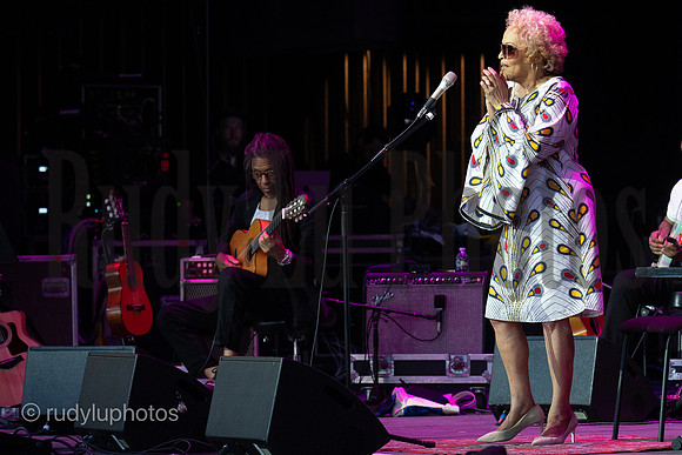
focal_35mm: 255
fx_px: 4832
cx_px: 341
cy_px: 228
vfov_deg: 5.4
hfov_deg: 8.1
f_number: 5.6
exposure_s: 1/250
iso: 3200
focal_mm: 170
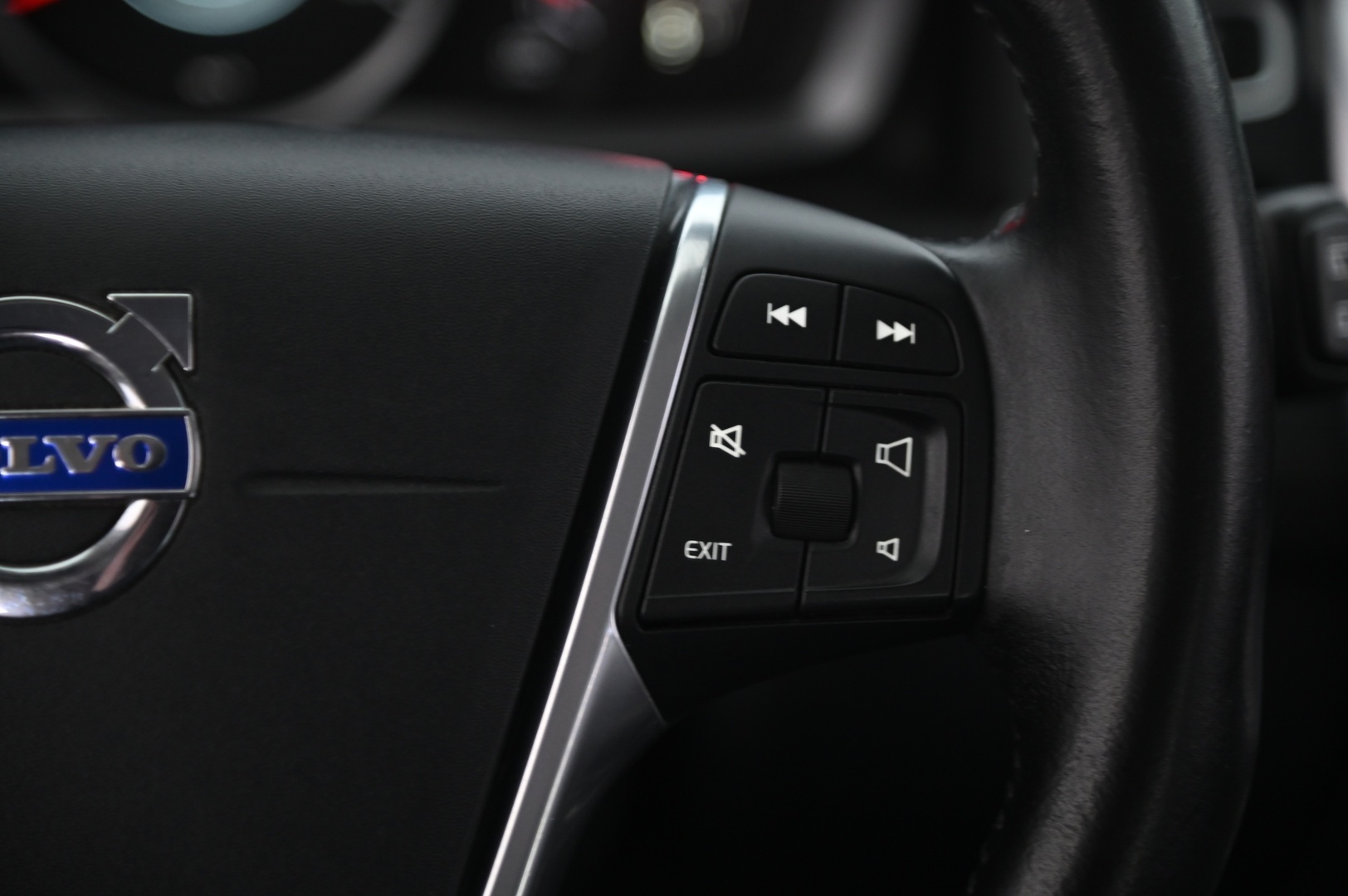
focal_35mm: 120
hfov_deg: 17.1
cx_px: 674
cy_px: 448
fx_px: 4490
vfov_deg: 11.4
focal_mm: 120
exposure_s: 1/15
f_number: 4
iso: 2000
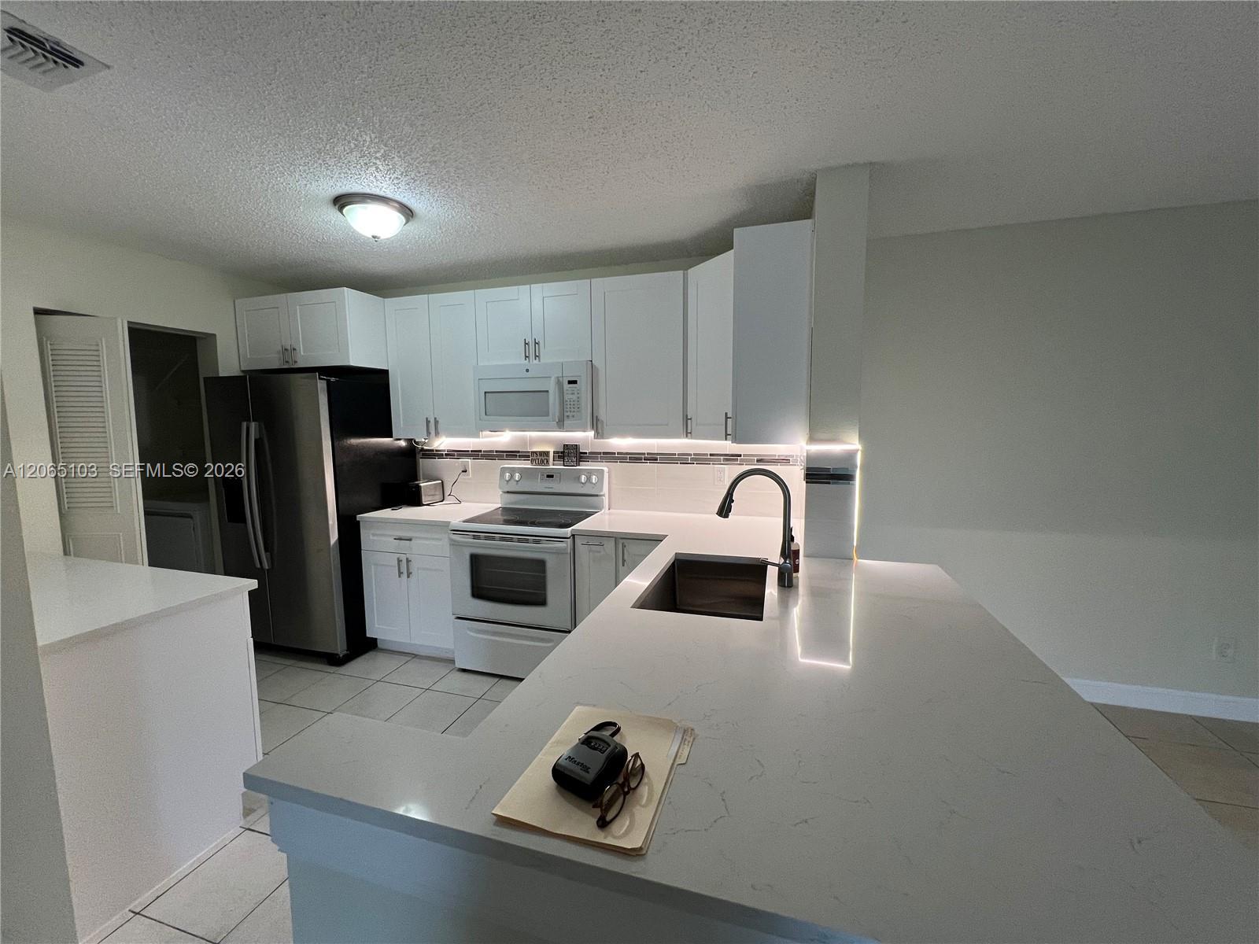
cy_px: 472
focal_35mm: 13
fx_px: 473
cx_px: 630
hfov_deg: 106.2
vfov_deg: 89.9
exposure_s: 1/120
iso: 125
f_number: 1.8
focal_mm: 1.57
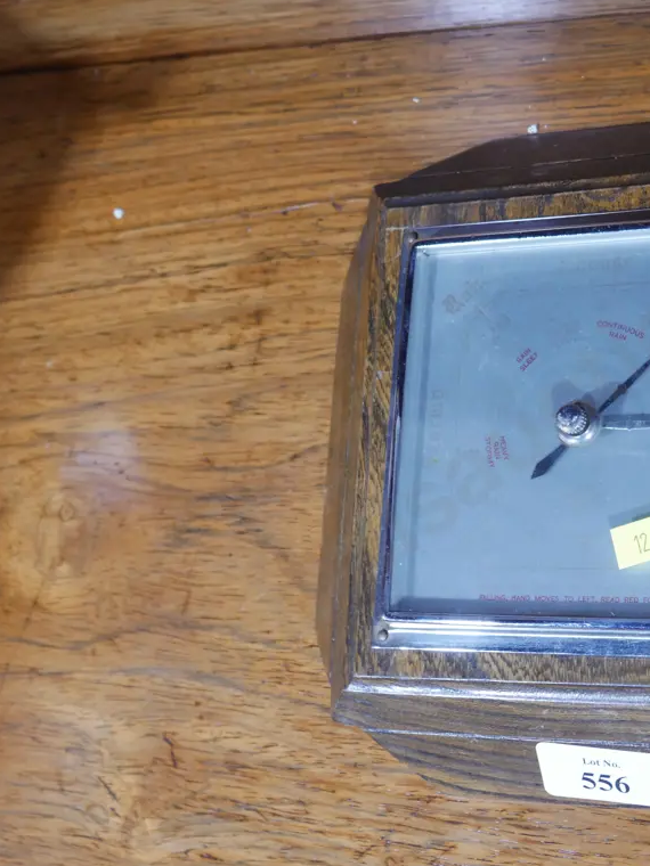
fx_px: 1552
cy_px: 435
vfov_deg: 31.2
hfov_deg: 23.3
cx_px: 527
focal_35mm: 62
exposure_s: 1/60
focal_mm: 23
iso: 1250
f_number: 5.1
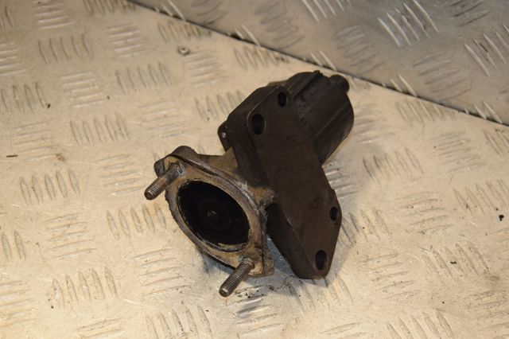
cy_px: 170
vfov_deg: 14.7
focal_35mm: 93
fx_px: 1314
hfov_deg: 21.9
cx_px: 254
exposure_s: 1/200
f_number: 6.3
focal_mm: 62
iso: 800
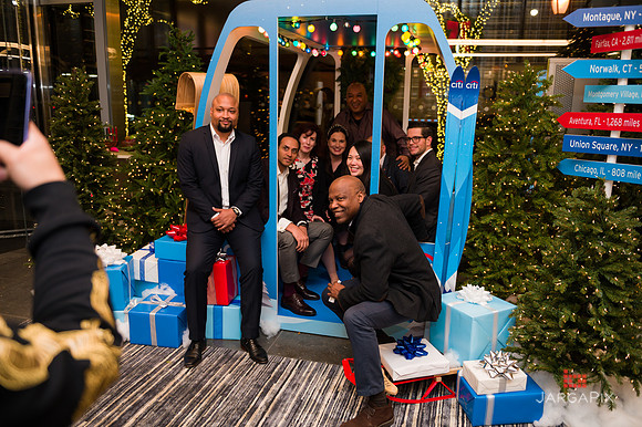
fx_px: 499
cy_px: 214
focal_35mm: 28
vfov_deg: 46.4
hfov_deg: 65.5
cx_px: 321
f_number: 3.2
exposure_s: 1/200
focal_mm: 28
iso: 400
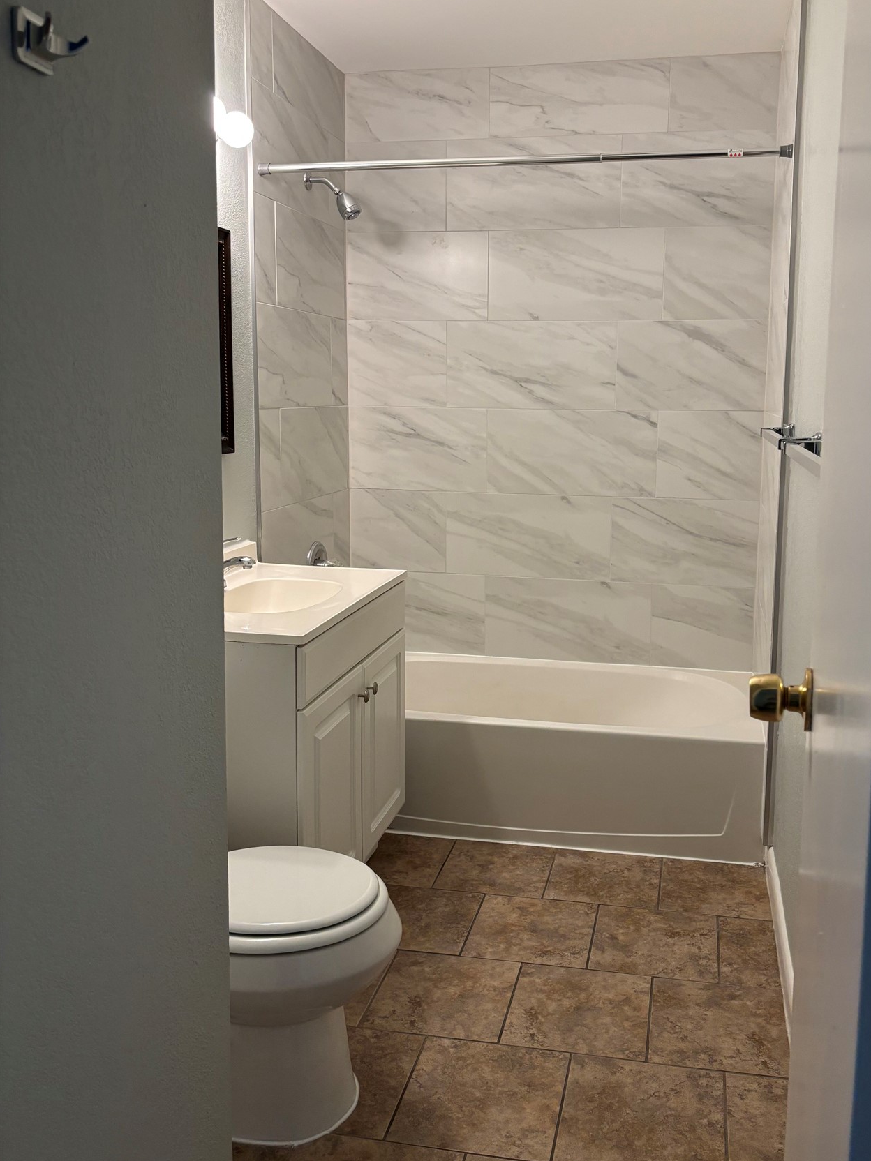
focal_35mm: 30
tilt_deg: -8.3
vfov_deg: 59.9
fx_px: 1006
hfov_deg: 46.7
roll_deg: -2.0
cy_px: 532
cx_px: 500
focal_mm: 5.96
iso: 160
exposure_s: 1/60
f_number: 1.6
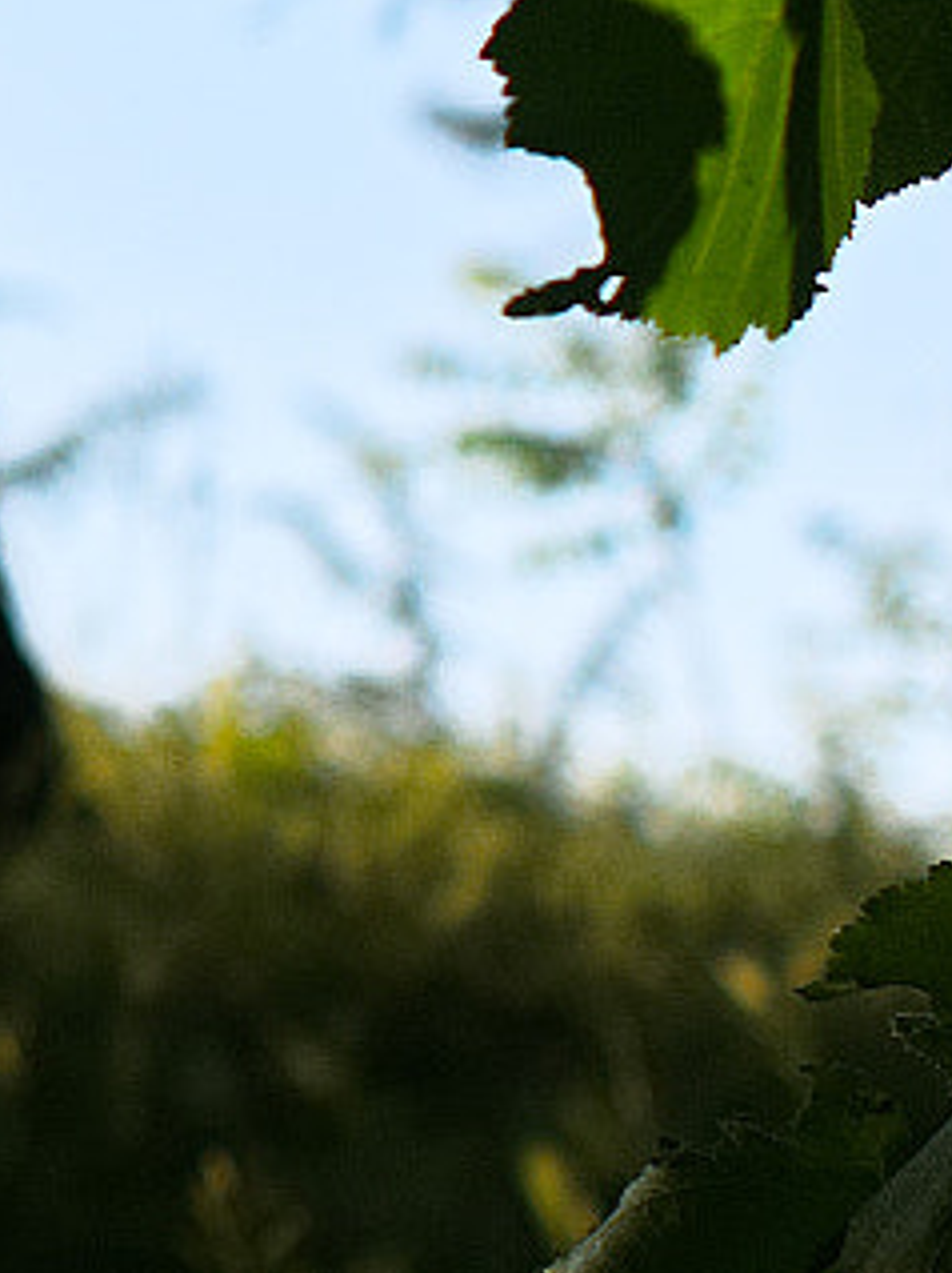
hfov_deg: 8.1
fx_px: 6279
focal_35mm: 171
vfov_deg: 11.3
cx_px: -1238
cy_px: -428
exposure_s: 1/2000
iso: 160
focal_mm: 17
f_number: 2.2
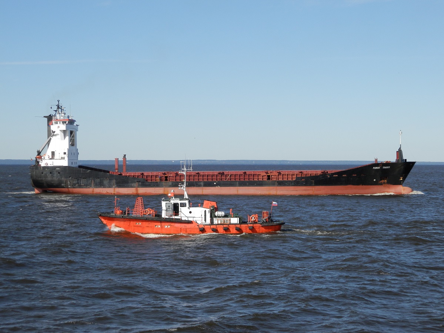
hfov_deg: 23.8
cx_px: 222
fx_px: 1052
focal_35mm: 82
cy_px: 166
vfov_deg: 18.0
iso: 80
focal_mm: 14.6
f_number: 4.2
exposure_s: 1/1000
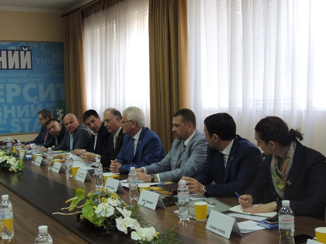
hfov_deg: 40.4
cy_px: 122
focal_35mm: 47
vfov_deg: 30.9
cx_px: 163
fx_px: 443
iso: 400
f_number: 3.5
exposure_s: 1/30
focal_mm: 8.3
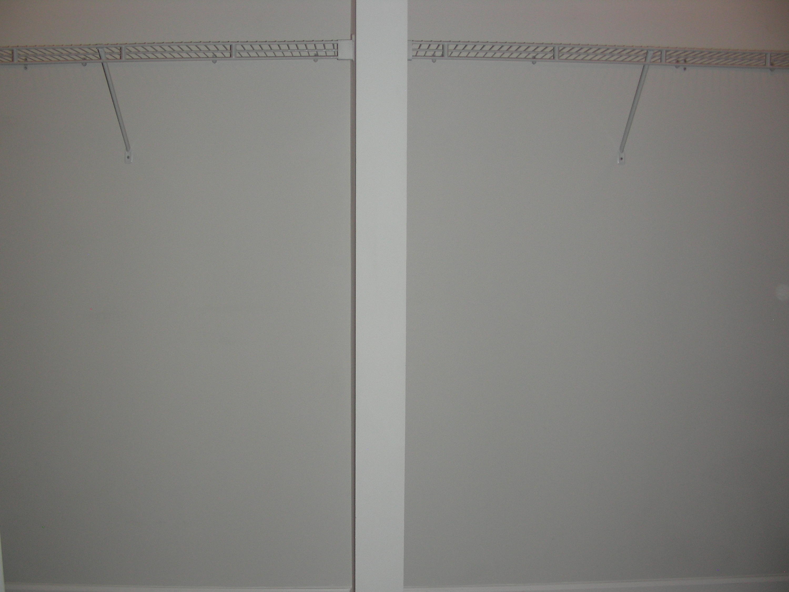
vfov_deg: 37.7
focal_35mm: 38
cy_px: 296
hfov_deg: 49.0
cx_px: 394
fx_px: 866
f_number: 3.5
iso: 50
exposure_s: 1/60.1
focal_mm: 6.3
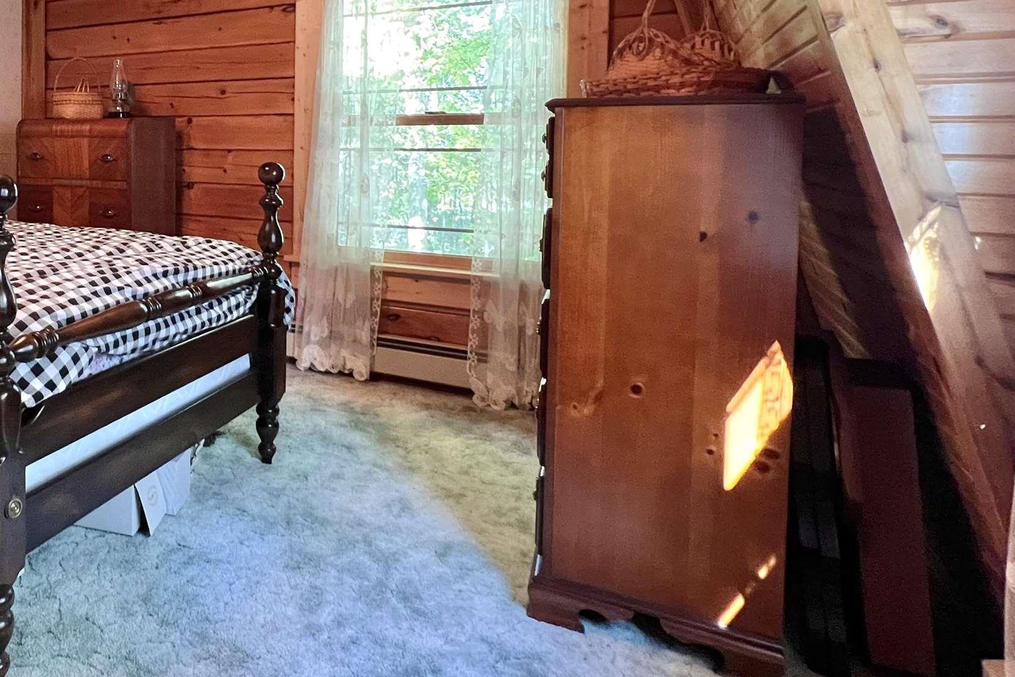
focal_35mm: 25
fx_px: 705
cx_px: 117
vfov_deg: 49.3
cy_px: 169
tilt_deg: -2.2
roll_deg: +0.0
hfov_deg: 61.3
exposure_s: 1/60
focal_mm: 1.57
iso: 400
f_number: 1.8
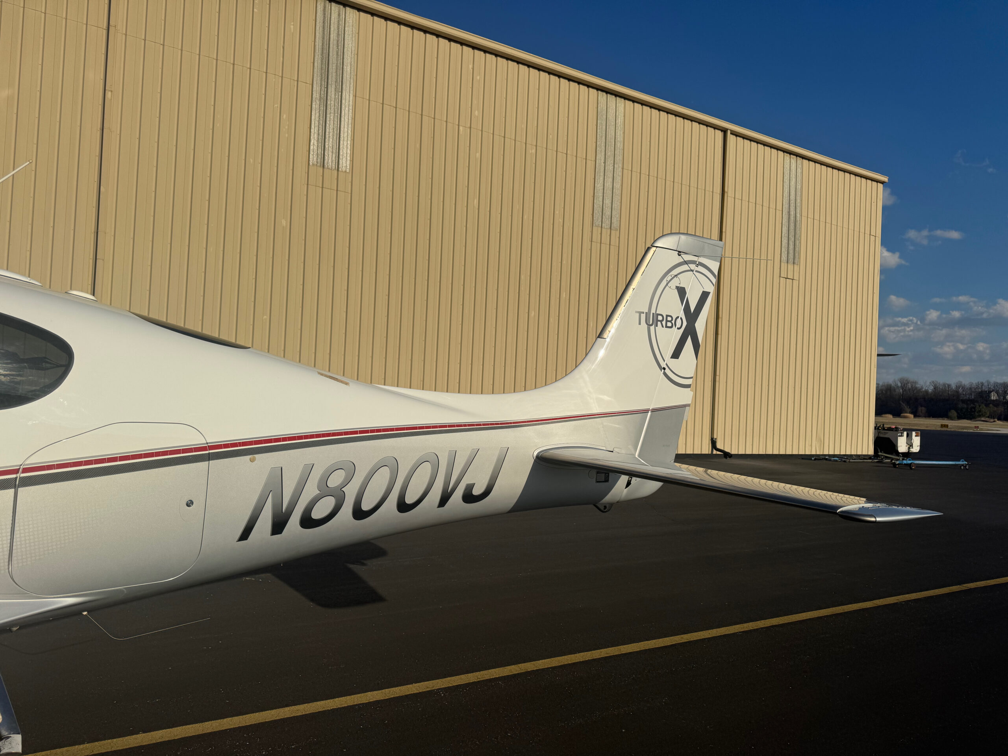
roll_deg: -3.0
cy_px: 378
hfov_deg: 71.6
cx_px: 504
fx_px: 699
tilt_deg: +2.3
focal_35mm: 24
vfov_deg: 56.8
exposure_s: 1/12346
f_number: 1.78
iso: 64
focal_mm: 6.76
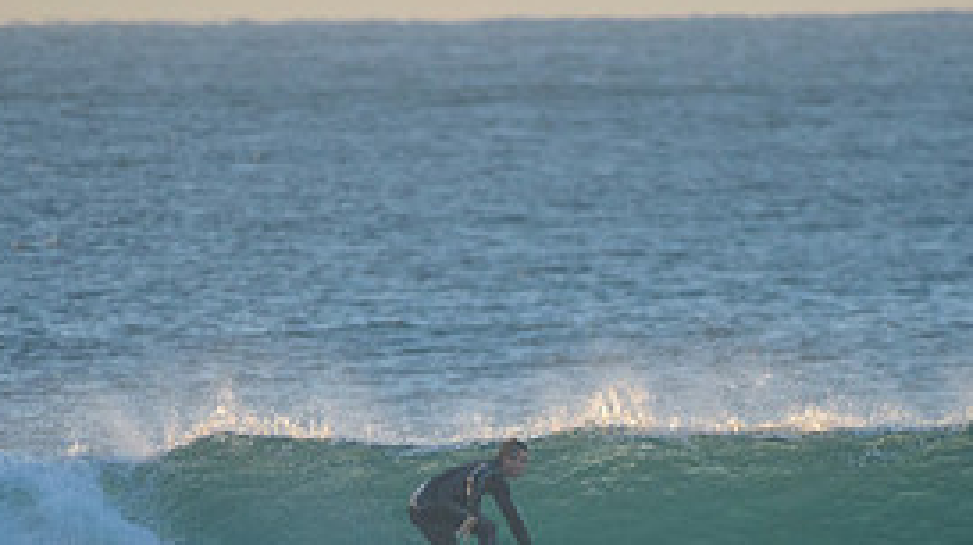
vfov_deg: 1.1
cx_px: 524
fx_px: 28716
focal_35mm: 1114
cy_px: 611
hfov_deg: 1.9
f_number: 5.6
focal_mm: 500
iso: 1400
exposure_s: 1/2500
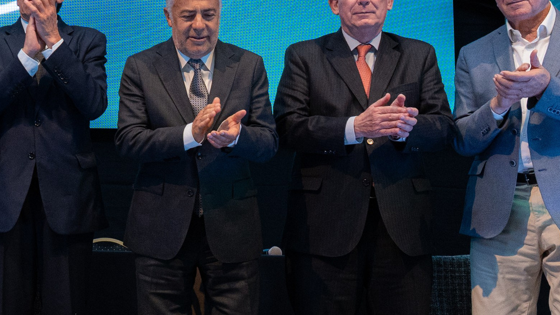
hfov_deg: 28.7
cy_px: 140
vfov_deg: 17.2
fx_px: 1040
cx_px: 29
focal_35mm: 70
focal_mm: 17
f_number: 5.6
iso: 2000
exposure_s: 1/160
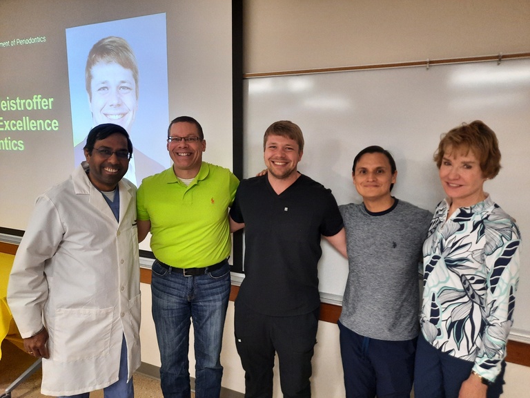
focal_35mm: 25
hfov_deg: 69.4
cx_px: 265
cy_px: 199
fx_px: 383
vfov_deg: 54.9
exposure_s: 1/30
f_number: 2
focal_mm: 4.6
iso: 320
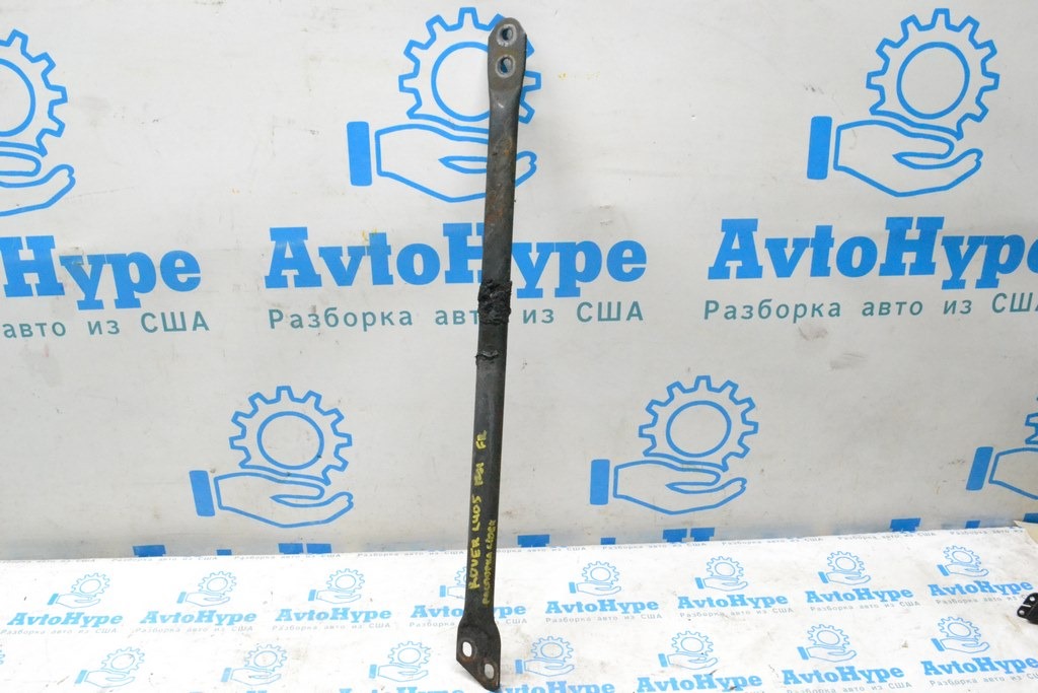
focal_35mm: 33
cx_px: 519
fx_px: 952
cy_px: 346
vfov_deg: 40.0
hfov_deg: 57.2
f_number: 10
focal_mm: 22
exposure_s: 1/125
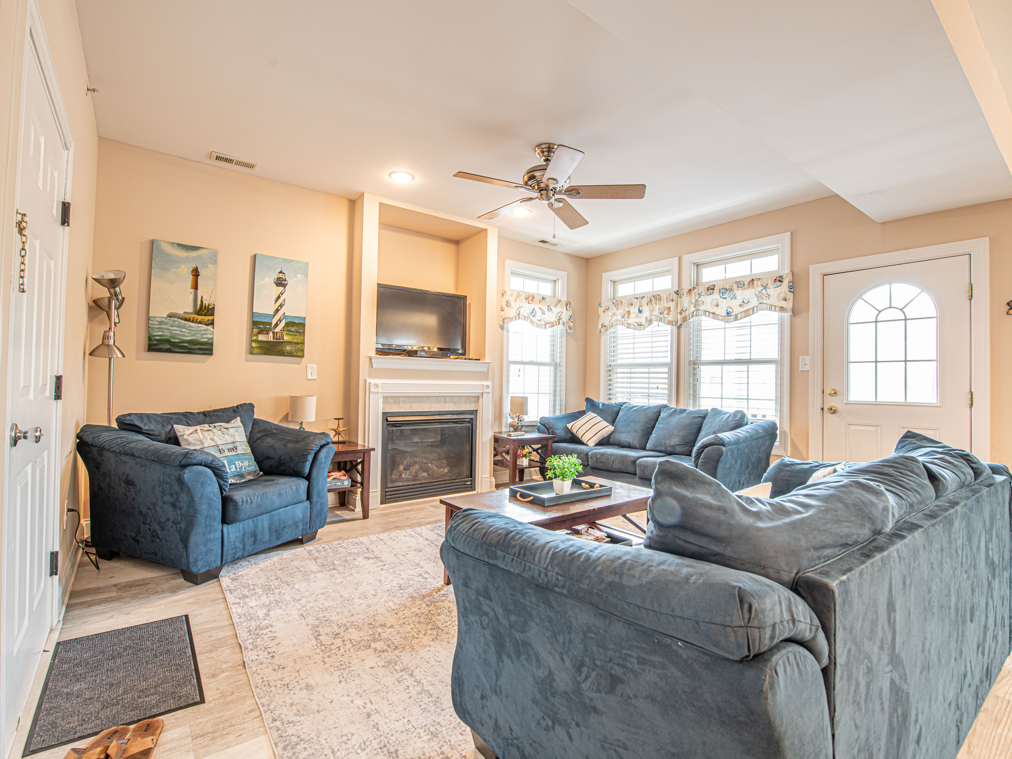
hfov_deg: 94.7
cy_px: 380
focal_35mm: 16
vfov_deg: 78.3
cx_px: 506
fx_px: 466
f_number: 9
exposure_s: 2.5
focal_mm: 14
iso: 64
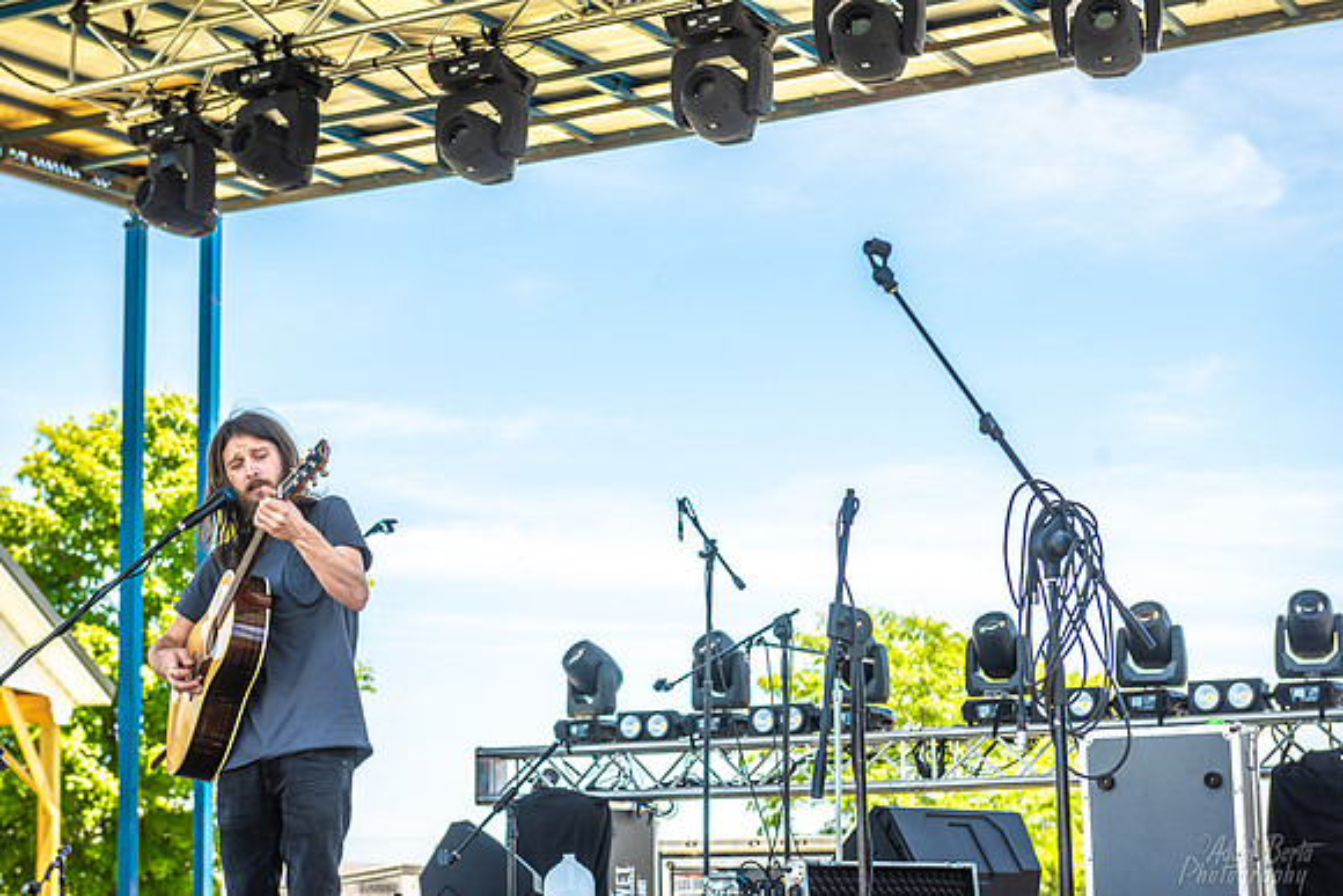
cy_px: 448
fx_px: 2714
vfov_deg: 18.8
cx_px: 672
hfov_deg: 27.8
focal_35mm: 73
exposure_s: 1/200
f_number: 5.6
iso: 100
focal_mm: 70
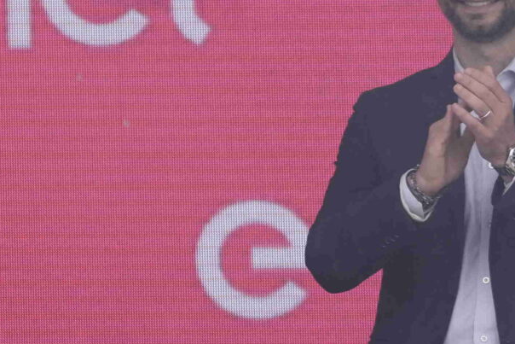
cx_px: -361
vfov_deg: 3.9
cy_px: -64
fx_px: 5036
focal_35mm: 352
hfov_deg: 5.8
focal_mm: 83
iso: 800
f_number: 3.5
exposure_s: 1/800
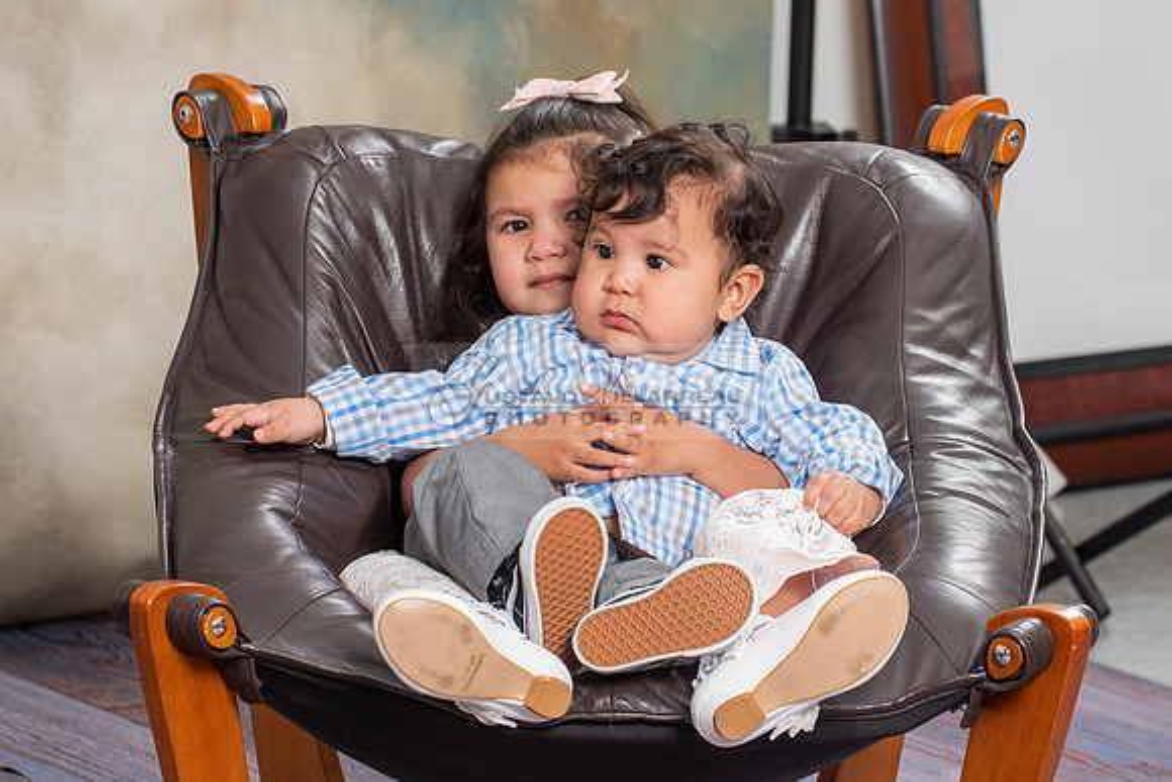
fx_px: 5964
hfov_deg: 11.2
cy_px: 334
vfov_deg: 7.5
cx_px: 646
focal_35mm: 183
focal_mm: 116
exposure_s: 1/125
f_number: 5.6
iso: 200
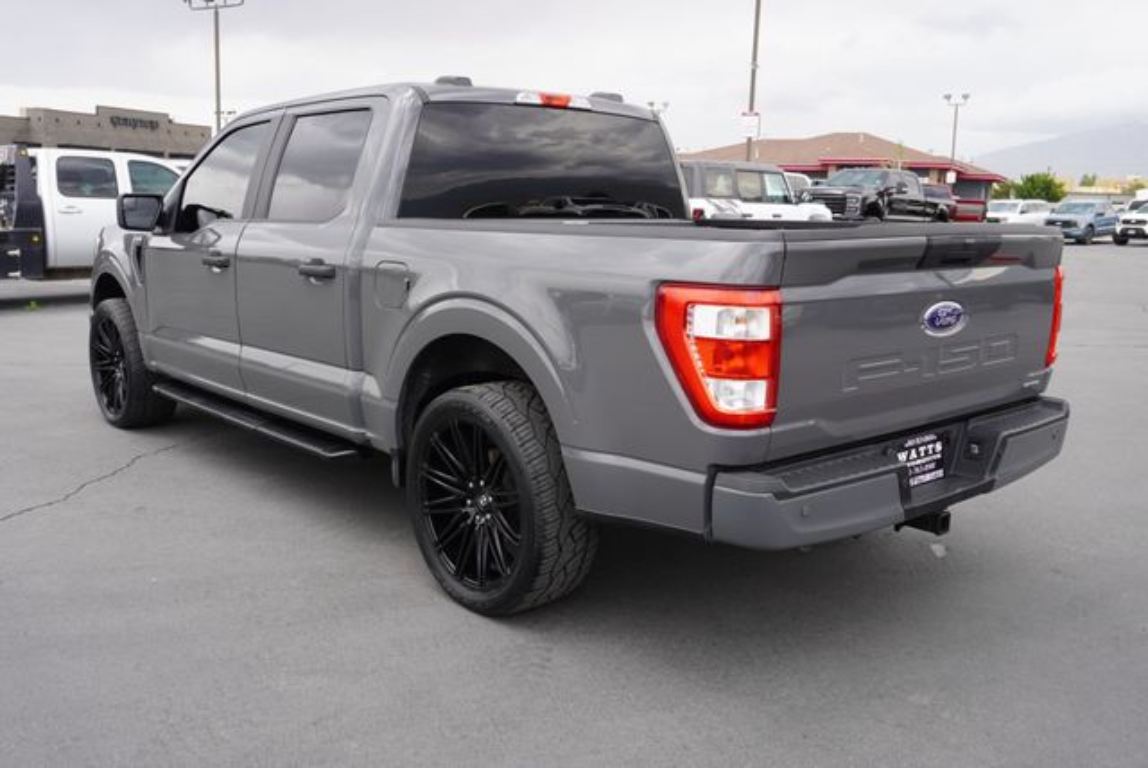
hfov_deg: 59.4
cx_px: 574
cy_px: 384
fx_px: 1005
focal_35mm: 32
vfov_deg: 41.8
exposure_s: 1/100
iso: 100
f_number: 6.3
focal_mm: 21
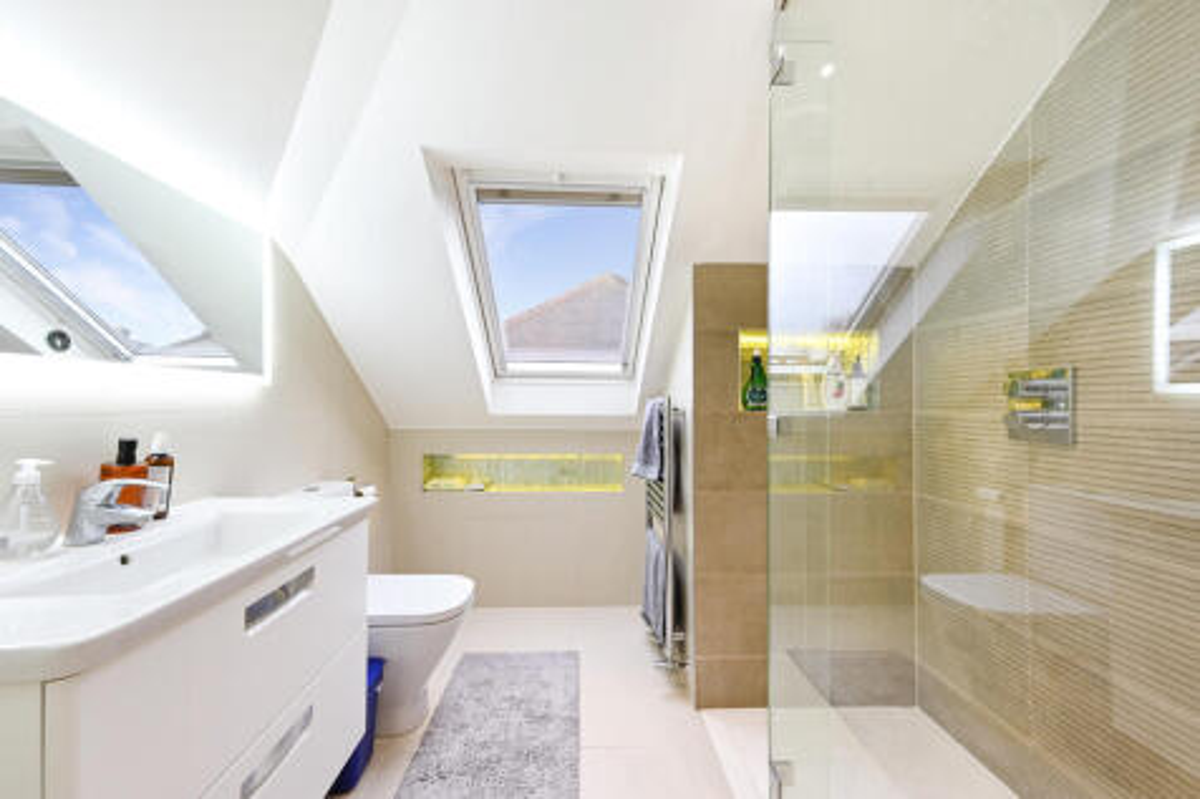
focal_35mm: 14
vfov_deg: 81.2
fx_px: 466
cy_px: 400
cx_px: 600
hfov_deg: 104.3
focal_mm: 14
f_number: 16
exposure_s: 1/2.5
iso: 200
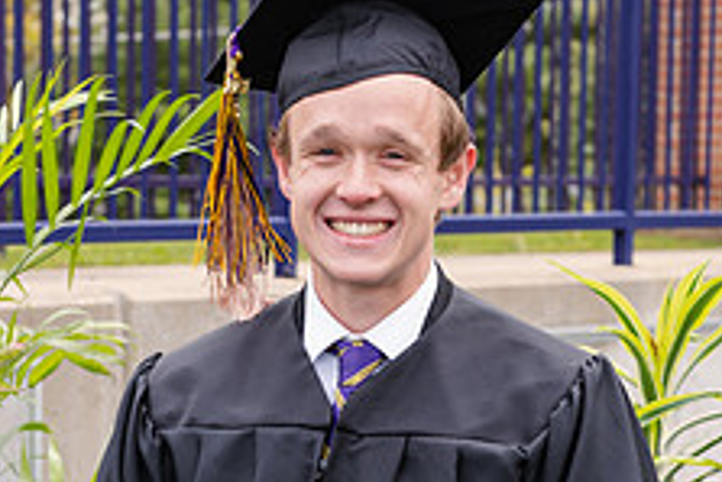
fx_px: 3030
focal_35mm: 151
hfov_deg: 13.6
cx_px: 308
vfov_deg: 9.1
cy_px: 464
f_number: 5.6
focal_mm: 58
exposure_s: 1/200
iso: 200
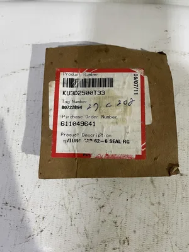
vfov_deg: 67.3
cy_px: 126
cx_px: 94
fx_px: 189
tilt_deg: -79.2
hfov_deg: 53.1
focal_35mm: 26
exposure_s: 1/60
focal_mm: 4.2
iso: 160
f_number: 1.6
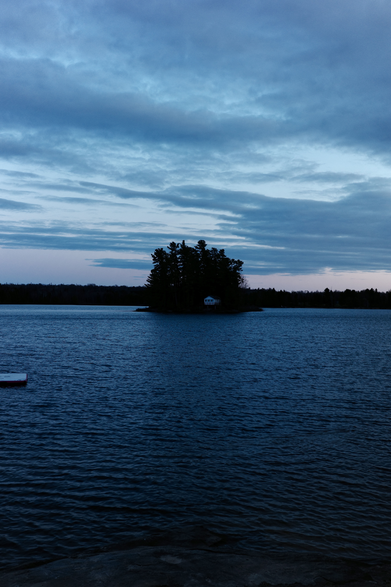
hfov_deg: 33.4
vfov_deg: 48.5
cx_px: 196
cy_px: 294
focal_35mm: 40
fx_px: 652
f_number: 4.5
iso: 100
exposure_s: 1/15
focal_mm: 26
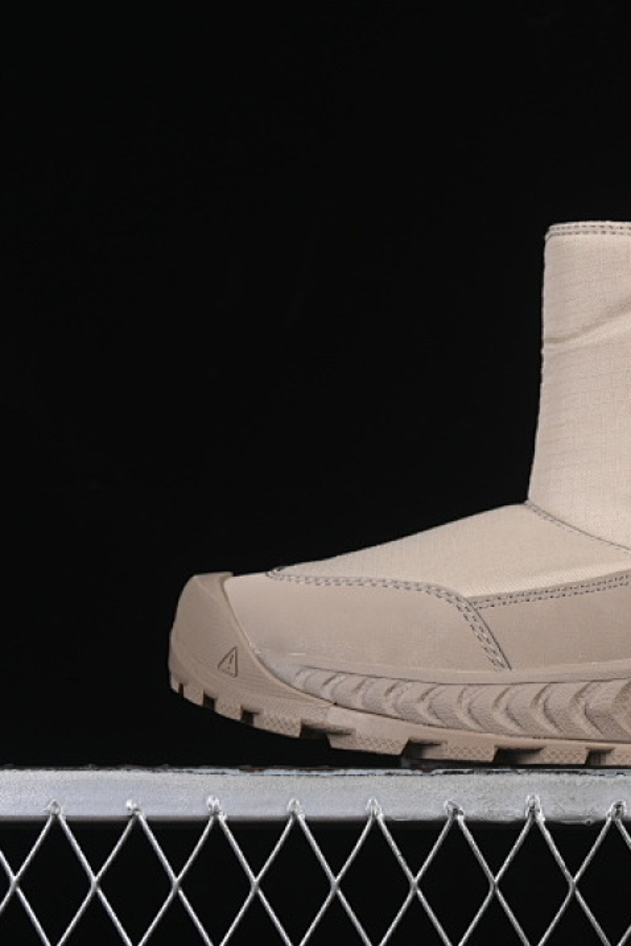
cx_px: 636
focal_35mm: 113
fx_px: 2971
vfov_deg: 18.1
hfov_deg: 12.0
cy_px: 472
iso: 160
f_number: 8
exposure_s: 1/80
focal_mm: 50
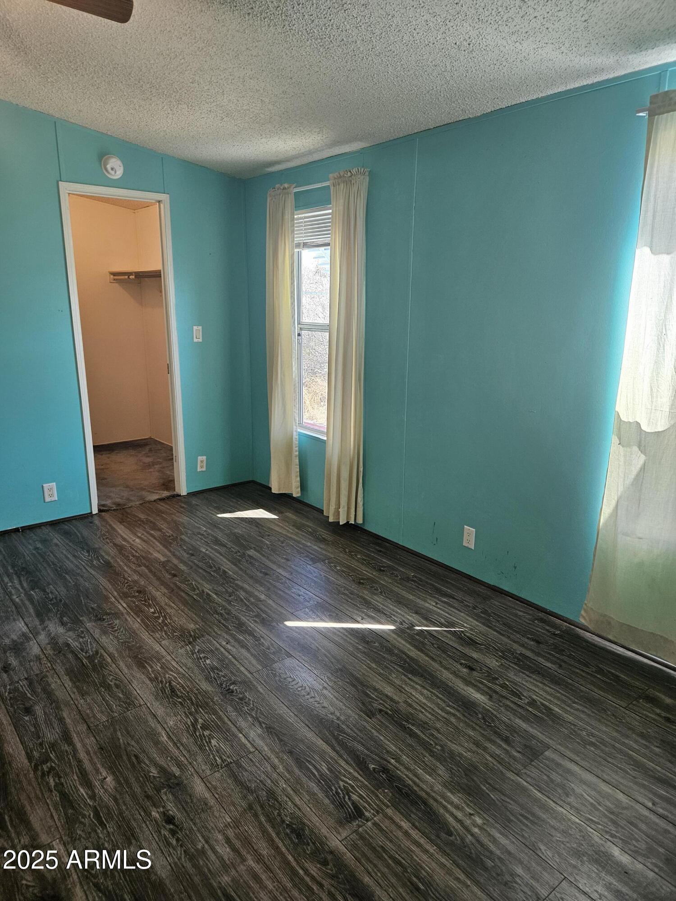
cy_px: 450
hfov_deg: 58.9
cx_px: 338
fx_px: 599
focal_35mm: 23
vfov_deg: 73.9
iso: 160
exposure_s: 1/120
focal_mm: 5.4
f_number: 1.8
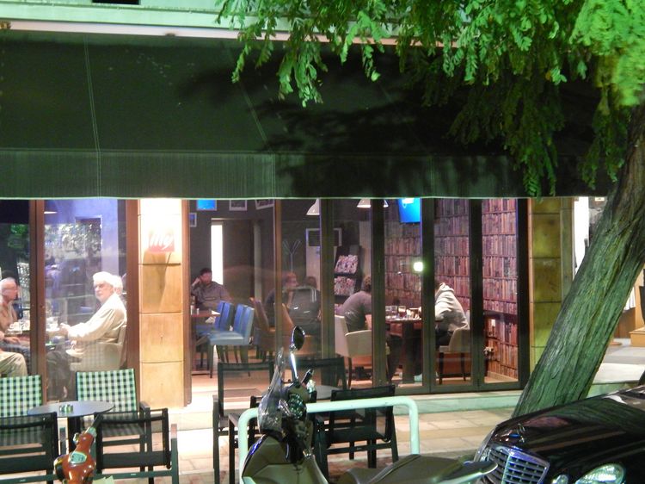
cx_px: 322
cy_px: 242
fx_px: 1024
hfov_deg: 34.9
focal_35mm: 55
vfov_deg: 26.5
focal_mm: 9.7
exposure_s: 1
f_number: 3.8
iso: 900
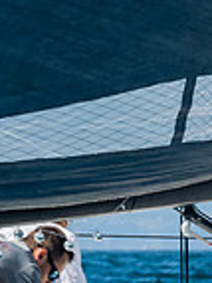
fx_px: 4678
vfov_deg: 3.5
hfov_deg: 2.6
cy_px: 270
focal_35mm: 572
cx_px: -363
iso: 160
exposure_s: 1/500
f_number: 6.3
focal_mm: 93
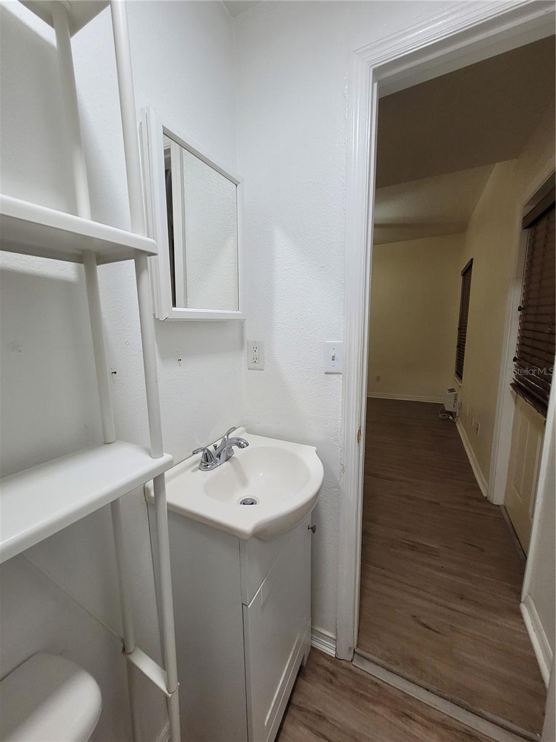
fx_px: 278
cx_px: 278
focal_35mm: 13
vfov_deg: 106.2
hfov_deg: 89.9
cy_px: 371
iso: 160
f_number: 2.2
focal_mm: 1.74
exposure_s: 1/60
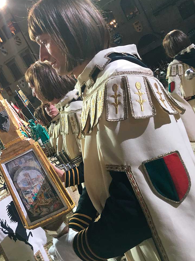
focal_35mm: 36
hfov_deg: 39.4
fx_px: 270
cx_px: 75
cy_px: 142
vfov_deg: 51.3
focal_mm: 4.15
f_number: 2.2
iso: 50
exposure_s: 1/33
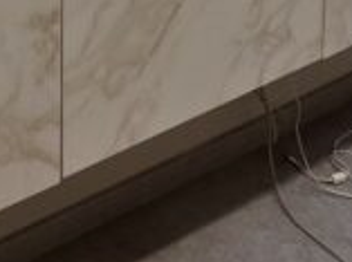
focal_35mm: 85
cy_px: -365
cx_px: -45
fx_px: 862
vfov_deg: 13.1
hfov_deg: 21.7
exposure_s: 1/100
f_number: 1.9
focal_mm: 2.2
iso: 100
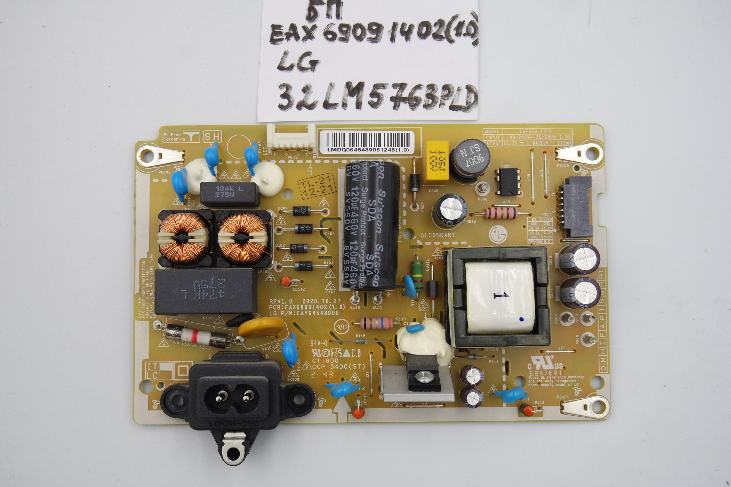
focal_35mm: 43
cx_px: 366
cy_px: 244
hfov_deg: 45.4
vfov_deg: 31.2
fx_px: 873
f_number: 4.5
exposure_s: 1/100
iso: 160
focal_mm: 16
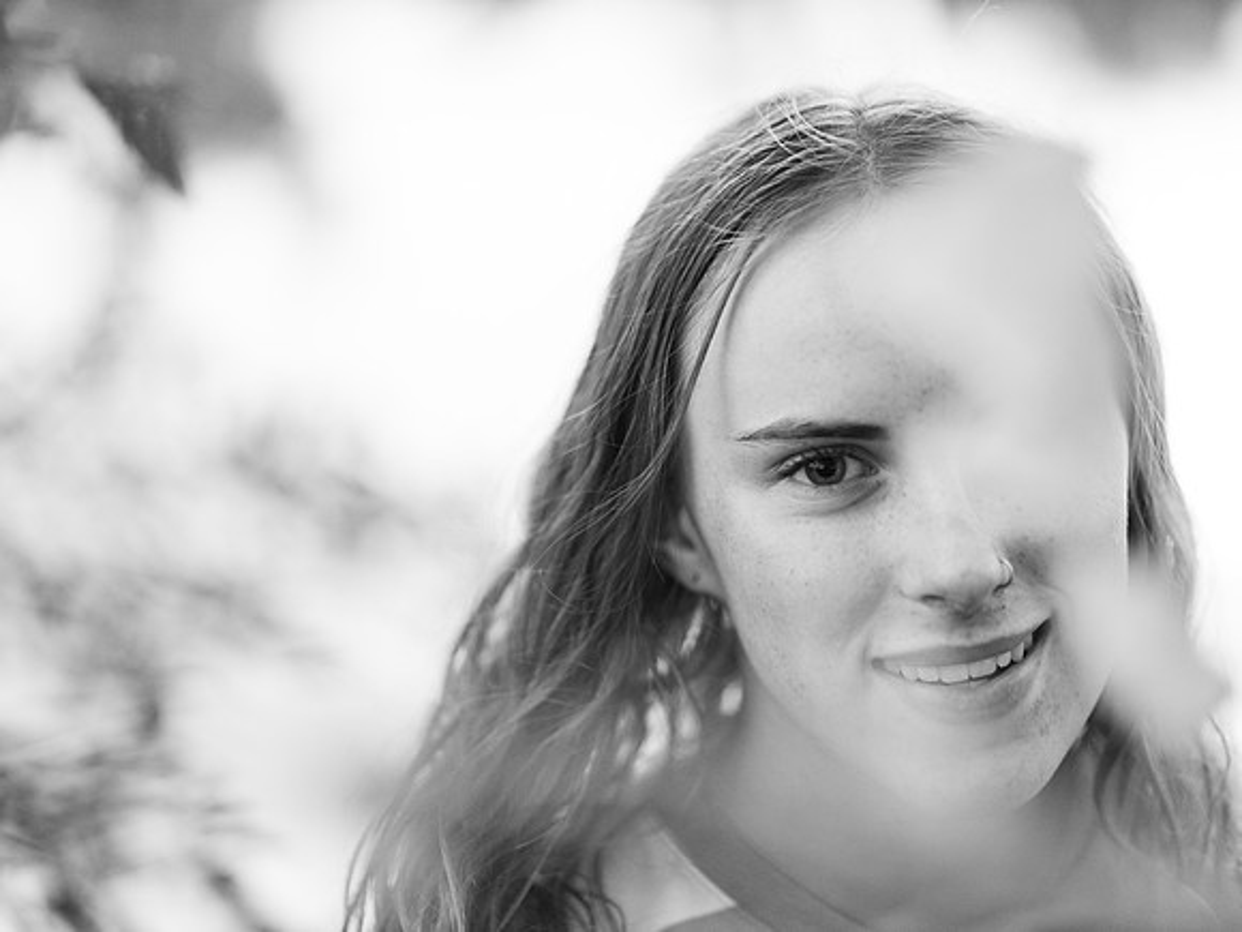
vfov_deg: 16.1
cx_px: 621
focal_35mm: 92
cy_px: 466
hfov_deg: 21.3
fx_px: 3301
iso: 2500
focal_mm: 85
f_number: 1.8
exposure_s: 1/200
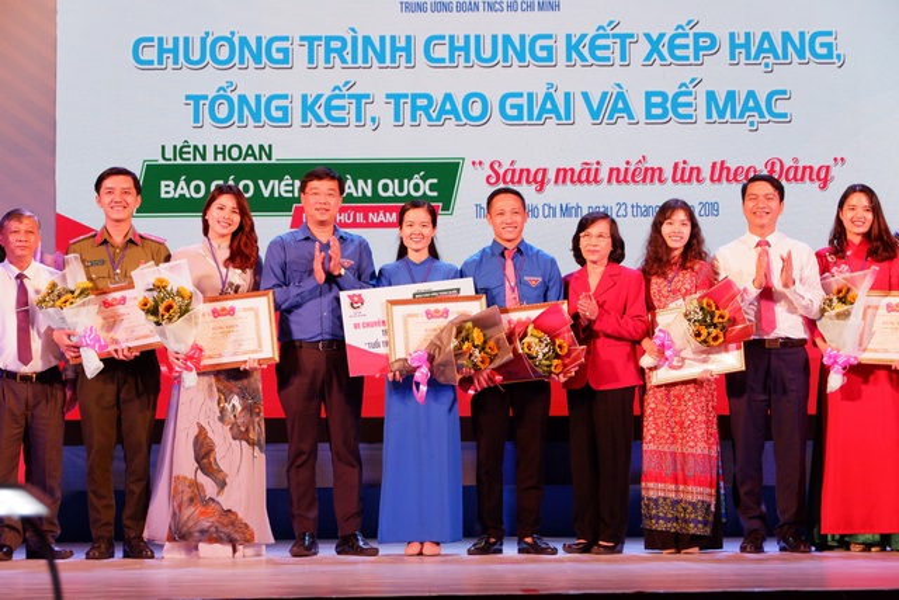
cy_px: 300
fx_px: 1873
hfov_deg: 27.0
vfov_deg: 18.2
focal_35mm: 75
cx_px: 450
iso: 2500
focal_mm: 50
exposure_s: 1/400
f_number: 5.6
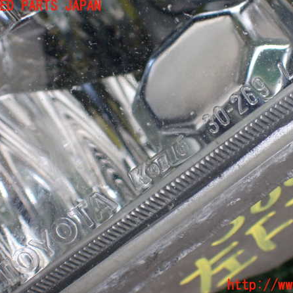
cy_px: 146
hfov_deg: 14.6
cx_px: 179
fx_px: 1140
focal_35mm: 119
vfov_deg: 14.7
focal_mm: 18
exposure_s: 1/100
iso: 1000
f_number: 4.9
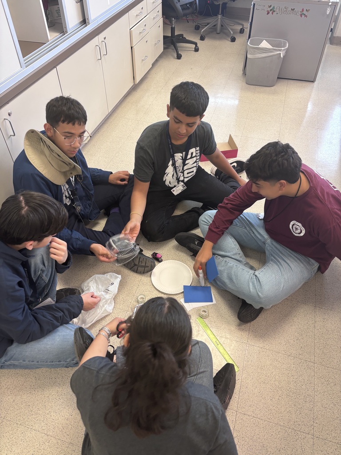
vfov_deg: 67.3
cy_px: 228
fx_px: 341
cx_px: 170
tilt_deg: -45.9
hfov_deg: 53.1
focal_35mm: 26
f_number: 1.6
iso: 80
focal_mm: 5.96
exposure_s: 1/60
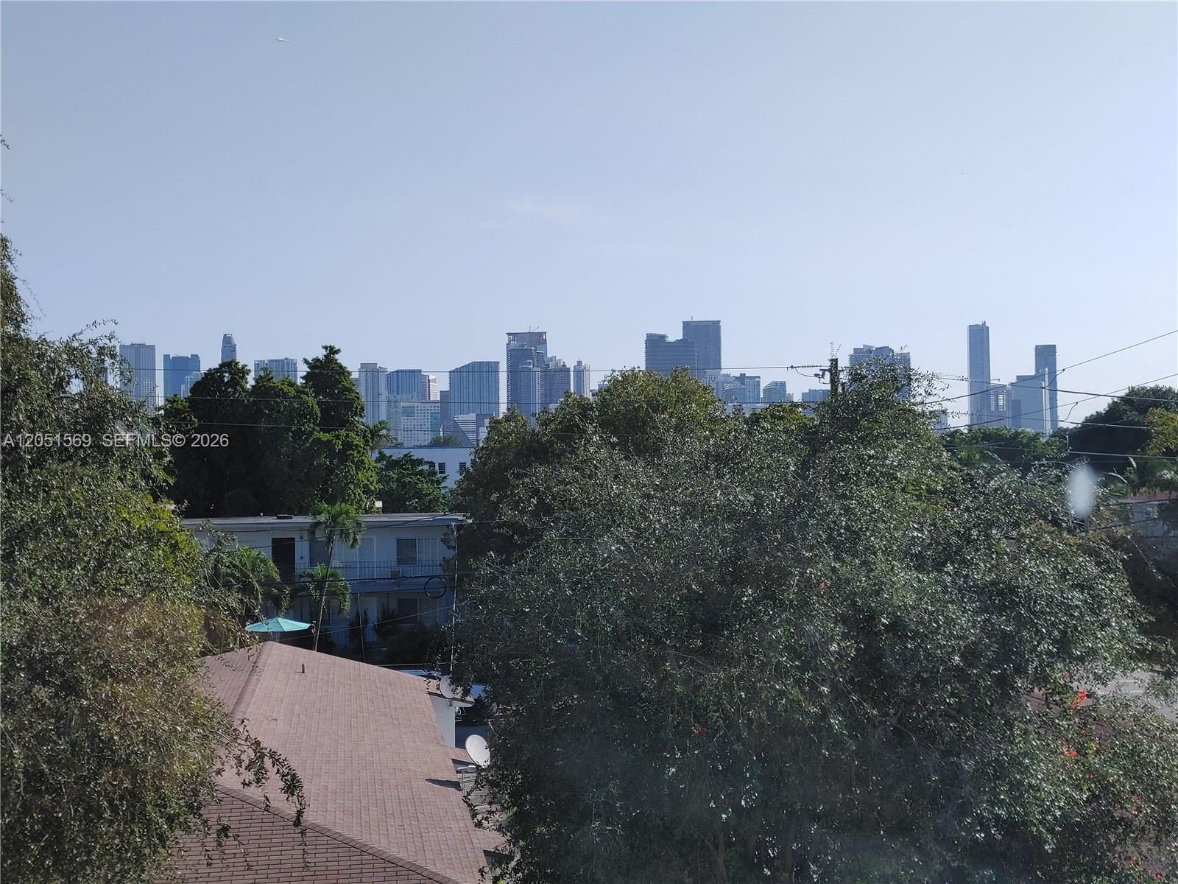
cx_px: 589
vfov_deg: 28.0
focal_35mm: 52
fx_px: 1770
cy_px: 442
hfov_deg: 36.8
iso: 50
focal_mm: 5.58
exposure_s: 1/1639
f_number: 1.8
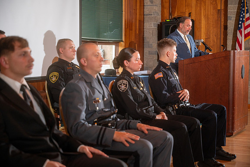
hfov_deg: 28.9
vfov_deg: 19.4
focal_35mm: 70
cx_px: 125
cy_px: 84
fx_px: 486
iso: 1000
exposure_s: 1/200
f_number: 4
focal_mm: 70
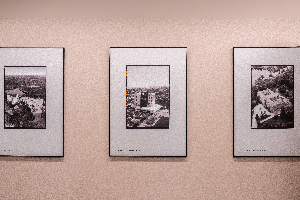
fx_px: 333
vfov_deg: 33.4
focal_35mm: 40
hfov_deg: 48.5
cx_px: 150
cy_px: 100
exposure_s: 1/100
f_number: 5.6
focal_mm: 40
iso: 1000
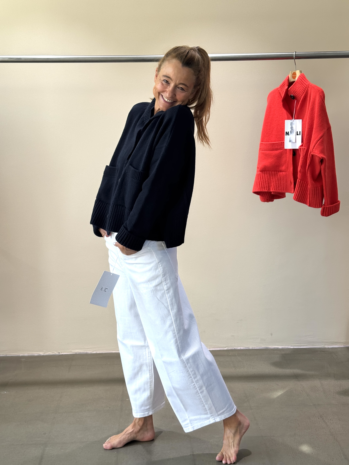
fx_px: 645
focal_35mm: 48
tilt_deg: -8.6
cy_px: 232
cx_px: 174
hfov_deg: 30.3
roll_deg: +1.1
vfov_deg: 39.7
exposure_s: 1/190
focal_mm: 6.76
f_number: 1.78
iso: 64
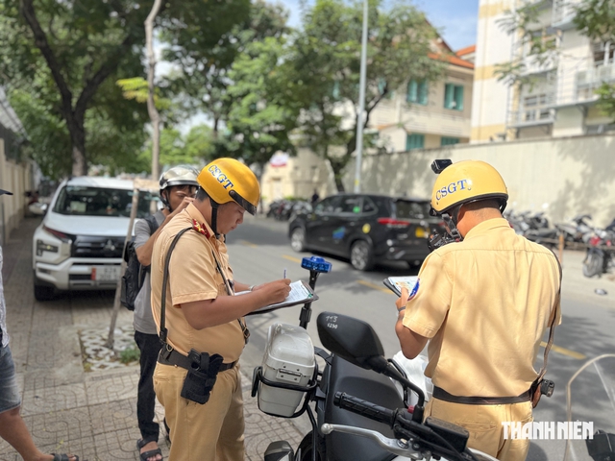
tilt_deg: -5.0
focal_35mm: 24
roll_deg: -1.3
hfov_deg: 71.6
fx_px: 426
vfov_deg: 56.8
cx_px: 308
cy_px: 230
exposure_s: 1/5714
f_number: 1.78
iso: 80
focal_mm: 6.76
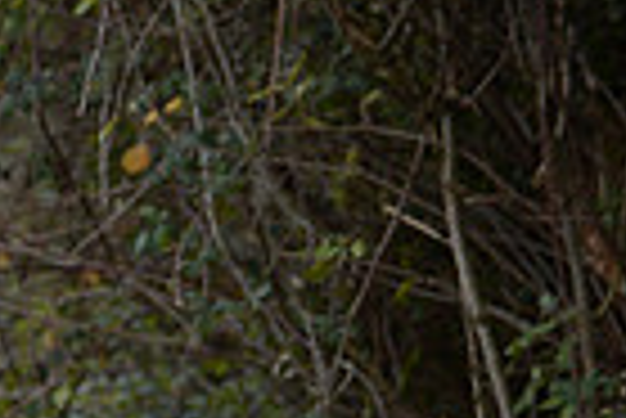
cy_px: 805
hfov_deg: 4.1
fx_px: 8721
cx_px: -649
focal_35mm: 501
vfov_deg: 2.7
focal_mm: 120
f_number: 2.8
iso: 800
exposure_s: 1/1250
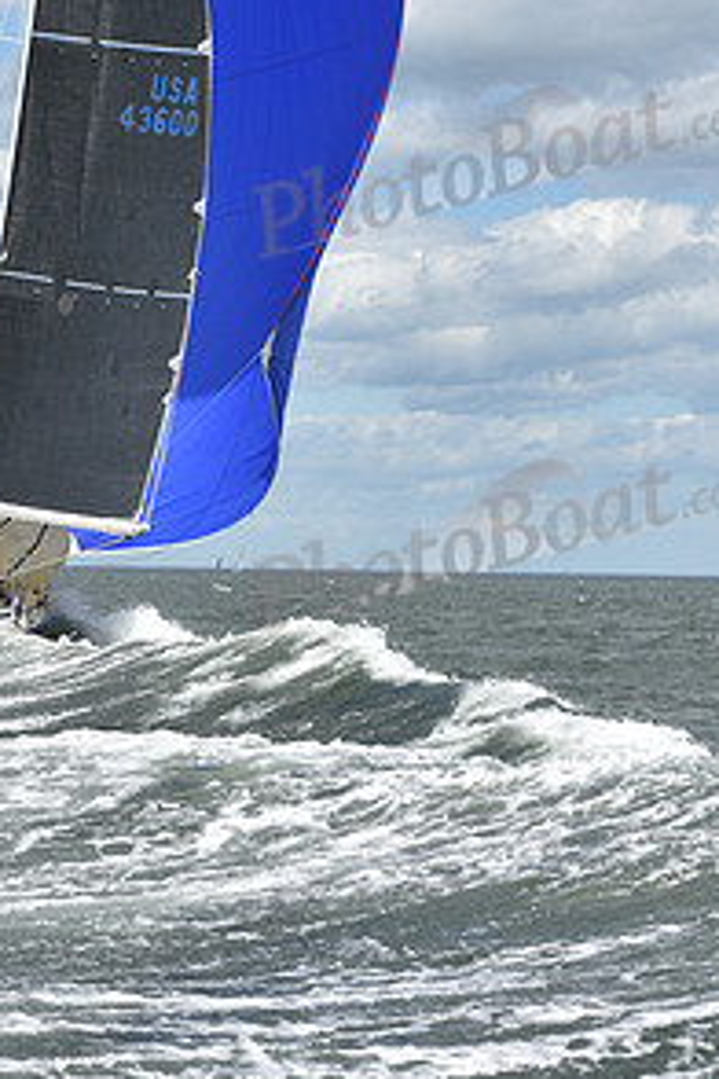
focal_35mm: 138
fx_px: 4134
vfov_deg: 14.6
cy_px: 26
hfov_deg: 9.9
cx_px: 64
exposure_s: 1/1250
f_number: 9
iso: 320
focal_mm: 70
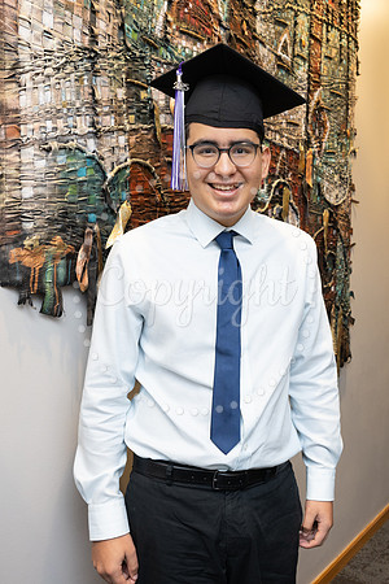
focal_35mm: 36
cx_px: 261
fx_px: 583
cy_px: 292
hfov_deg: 36.5
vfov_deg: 53.1
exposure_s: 1/80
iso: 640
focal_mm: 24
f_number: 5.6
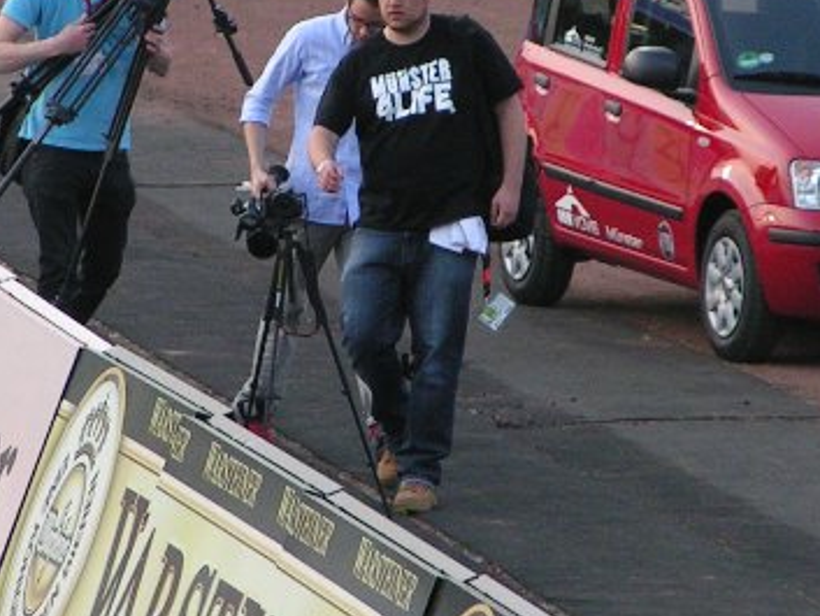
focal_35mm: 560
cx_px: 360
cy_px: 142
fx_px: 13270
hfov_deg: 3.5
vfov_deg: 2.7
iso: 125
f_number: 3.5
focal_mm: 37.8
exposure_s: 1/250
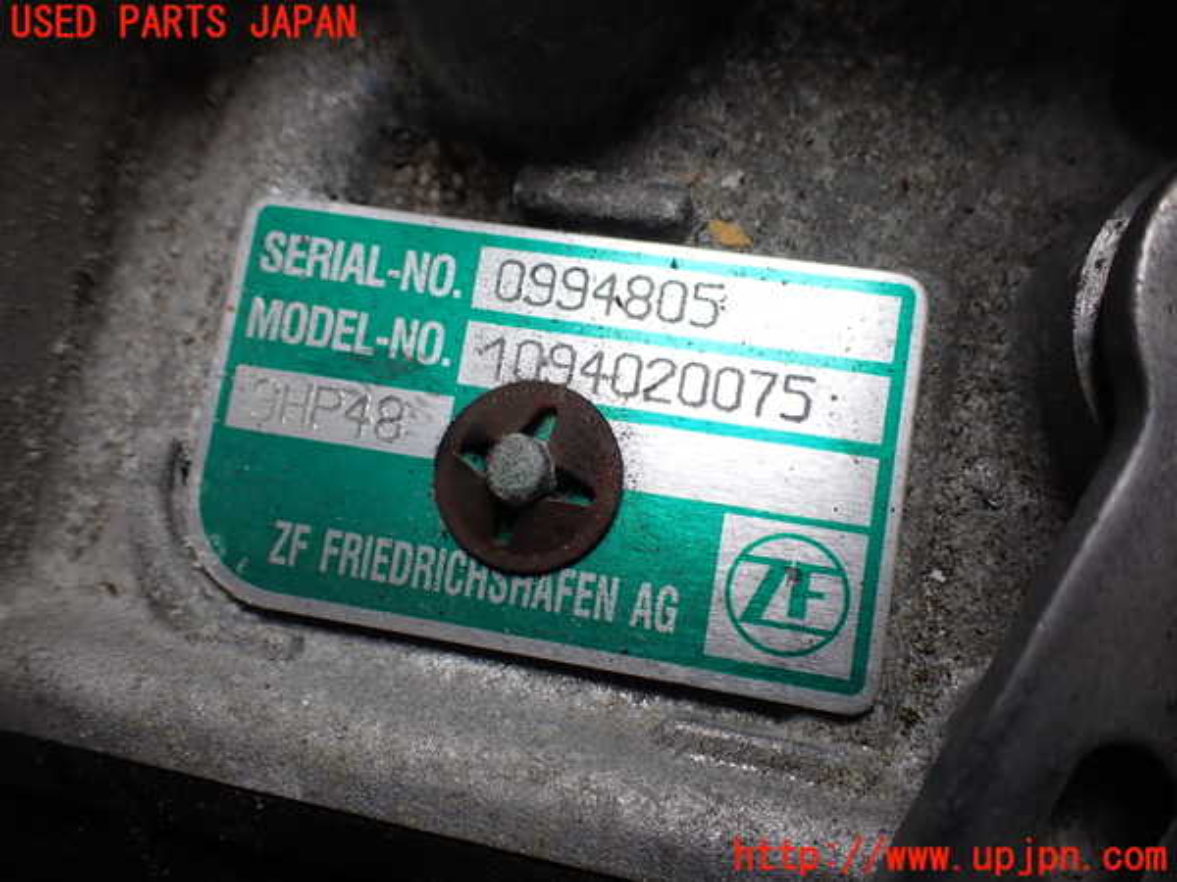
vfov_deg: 46.8
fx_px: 1020
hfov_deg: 60.0
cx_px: 588
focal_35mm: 30
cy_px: 441
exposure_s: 1/125
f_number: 2.3
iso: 100
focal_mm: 5.4
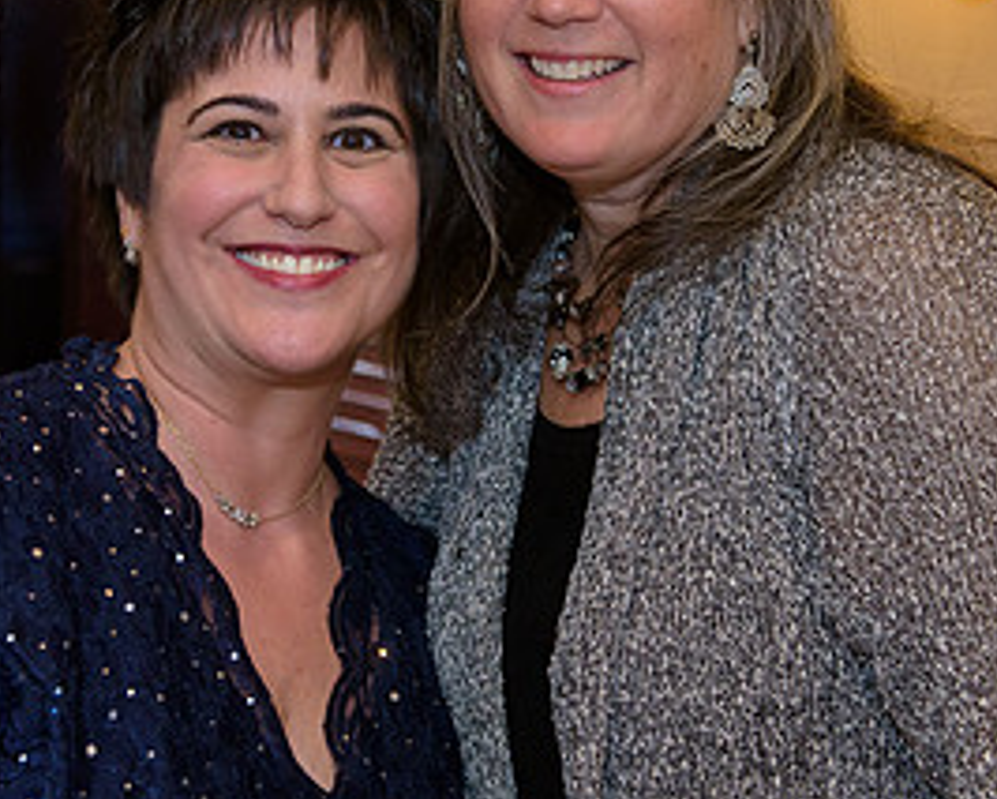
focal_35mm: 92
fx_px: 2716
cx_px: 513
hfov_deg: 20.8
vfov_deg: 16.7
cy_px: 223
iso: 1600
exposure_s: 1/125
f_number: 3.2
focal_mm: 45
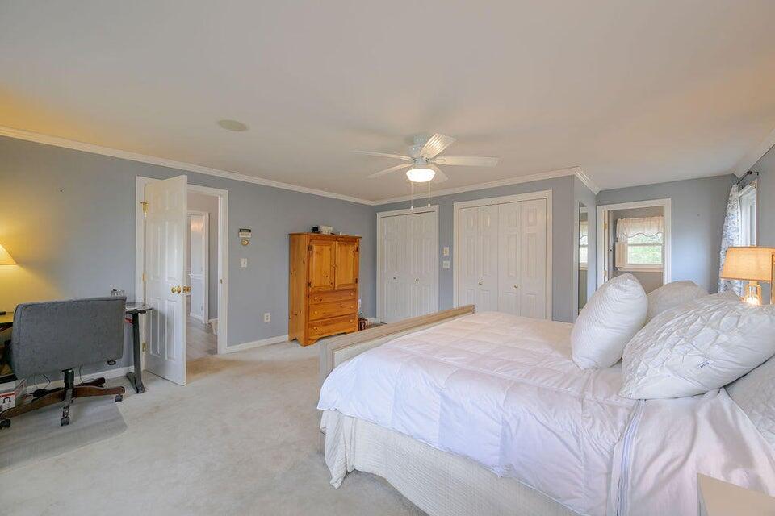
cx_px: 388
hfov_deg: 104.3
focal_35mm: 14
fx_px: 301
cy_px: 258
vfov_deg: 81.2
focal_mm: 14
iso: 320
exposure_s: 1/20
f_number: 8
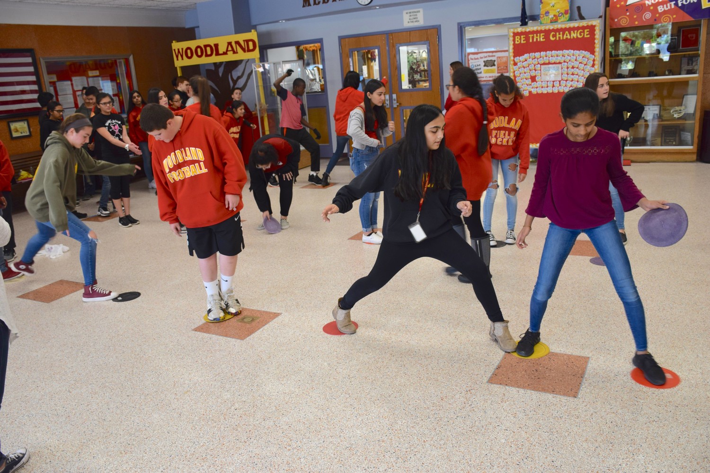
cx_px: 355
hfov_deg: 61.9
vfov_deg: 43.6
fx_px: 592
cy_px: 236
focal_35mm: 30
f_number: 4.5
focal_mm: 20
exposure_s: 1/80
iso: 400
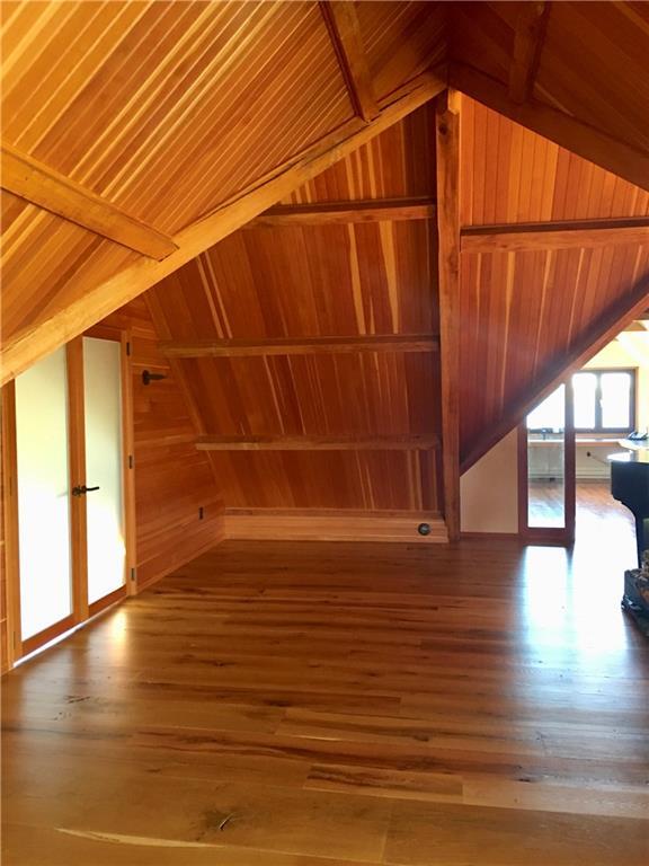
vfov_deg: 61.7
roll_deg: +0.9
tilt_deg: -0.6
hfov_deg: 48.2
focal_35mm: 29
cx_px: 324
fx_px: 725
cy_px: 433
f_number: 2.2
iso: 100
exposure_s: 1/15
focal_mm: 4.15
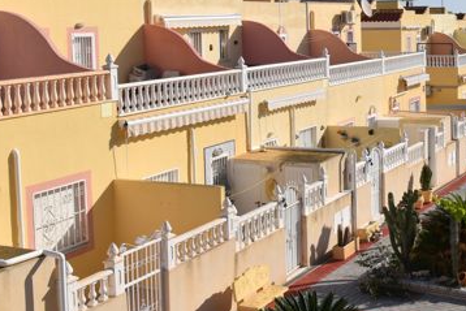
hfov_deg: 32.6
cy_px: 69
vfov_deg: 22.7
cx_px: 400
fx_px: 764
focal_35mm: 59
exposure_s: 1/400
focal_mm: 20
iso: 100
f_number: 10
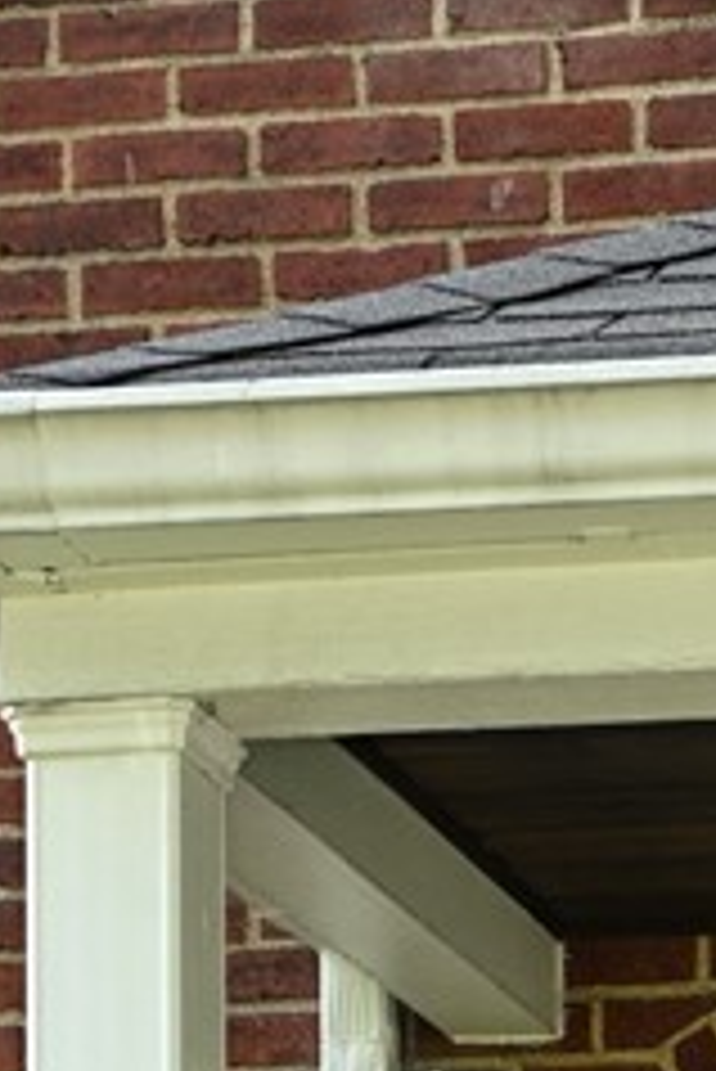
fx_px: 4081
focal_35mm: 137
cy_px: 1886
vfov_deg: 13.5
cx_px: 1076
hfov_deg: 9.7
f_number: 5.6
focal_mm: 20
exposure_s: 1/125
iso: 100
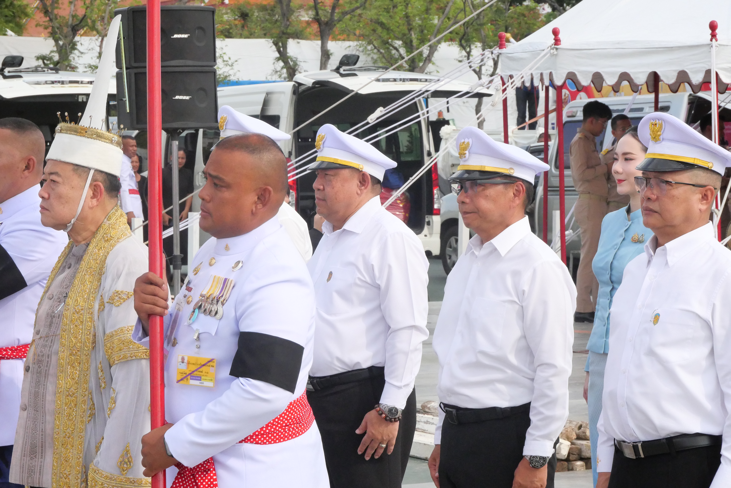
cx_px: 366
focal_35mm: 124
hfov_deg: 16.5
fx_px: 2519
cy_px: 244
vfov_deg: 11.1
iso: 3200
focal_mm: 60
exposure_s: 1/2000
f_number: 11
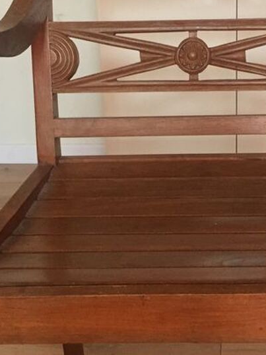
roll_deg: +2.4
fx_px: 737
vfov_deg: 27.0
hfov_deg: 20.4
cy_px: 203
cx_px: 172
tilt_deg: -24.8
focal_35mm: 72
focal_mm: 4.15
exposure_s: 1/33
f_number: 2.2
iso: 320
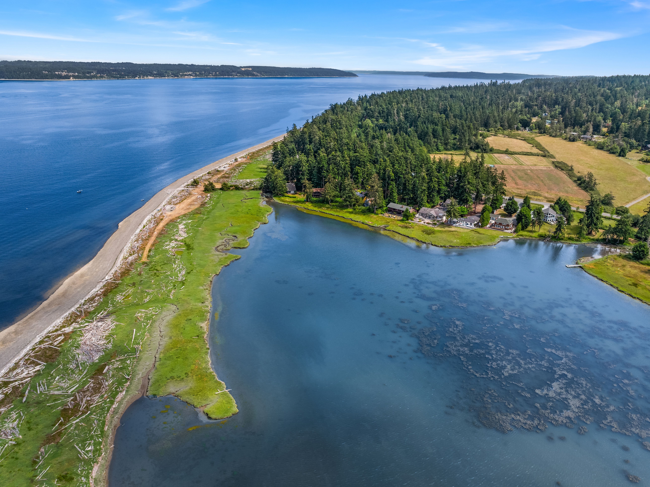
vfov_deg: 56.8
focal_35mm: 24
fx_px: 450
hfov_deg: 71.6
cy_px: 244
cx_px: 325
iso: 150
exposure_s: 1/2000
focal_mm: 12.29
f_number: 2.8
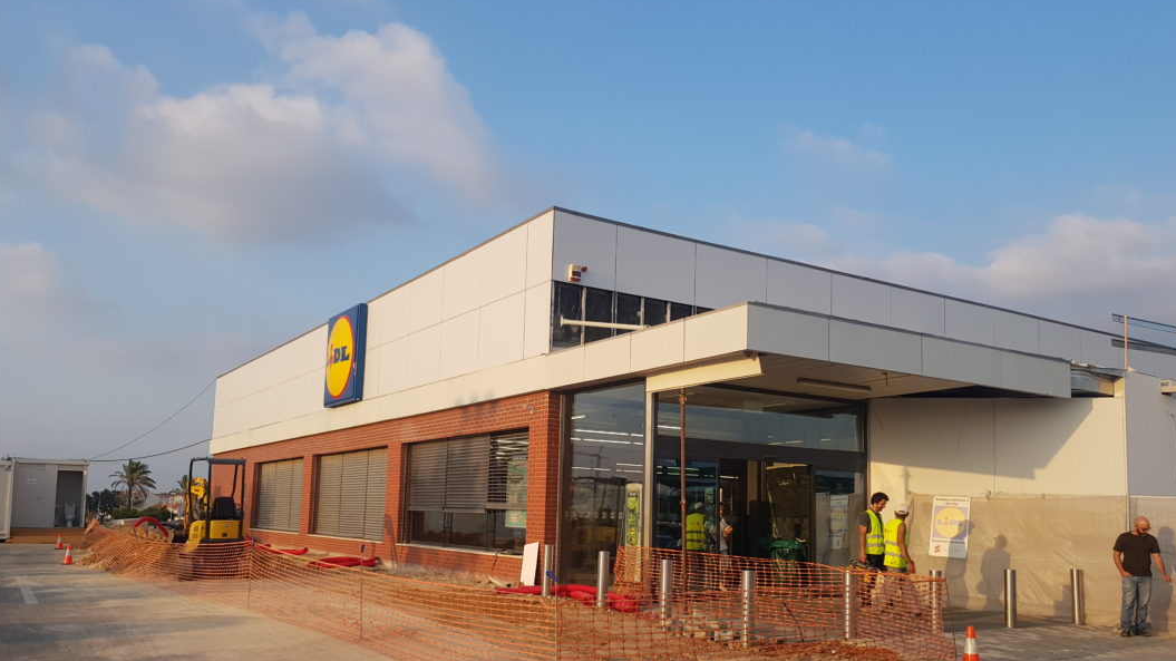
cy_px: 427
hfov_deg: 66.1
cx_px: 594
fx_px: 904
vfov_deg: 39.8
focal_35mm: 29
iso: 40
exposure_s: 1/1028
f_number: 1.7
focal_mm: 4.2
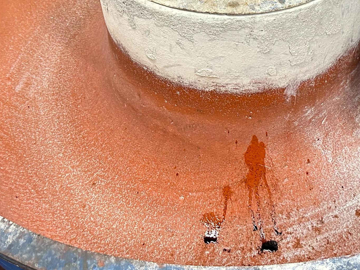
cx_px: 249
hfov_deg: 33.4
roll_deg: +3.1
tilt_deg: -44.7
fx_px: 593
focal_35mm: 57
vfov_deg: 24.6
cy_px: 6
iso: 400
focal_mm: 6.86
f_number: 1.78
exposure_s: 1/50
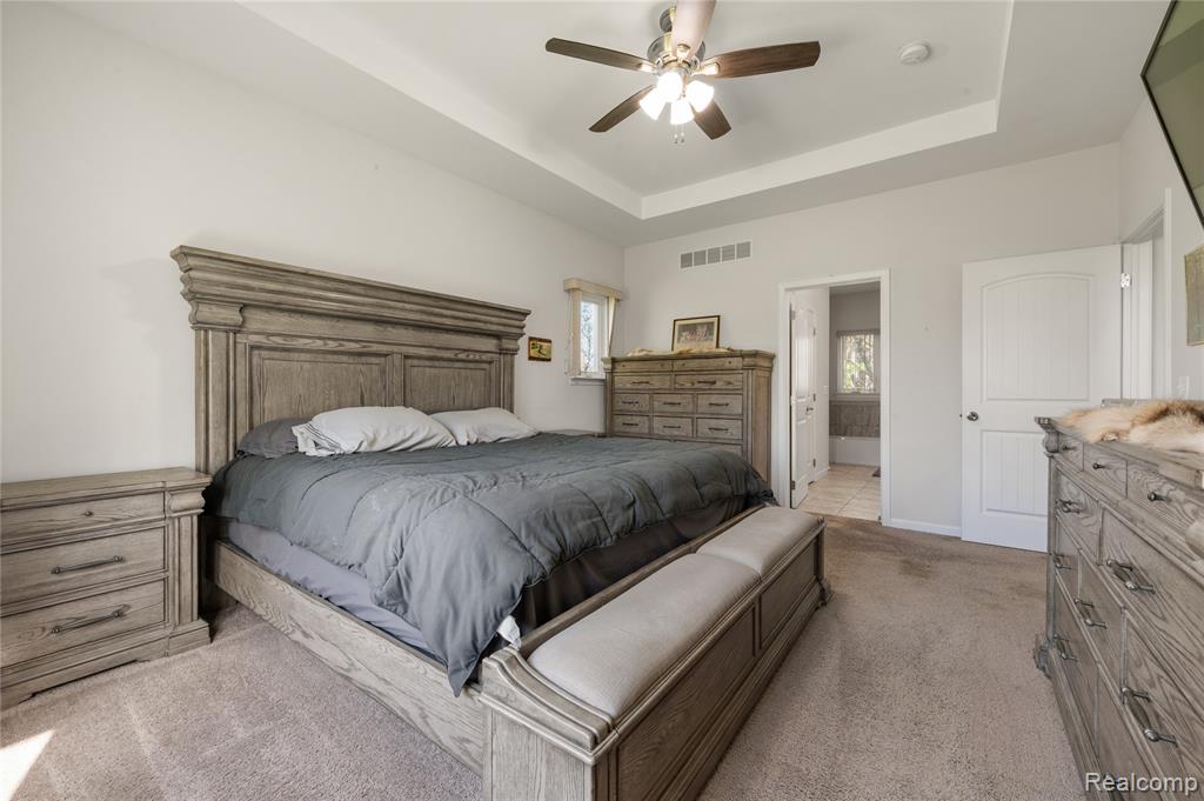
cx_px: 602
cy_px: 400
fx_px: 468
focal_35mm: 14
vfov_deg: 81.1
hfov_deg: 104.3
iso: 100
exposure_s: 1.3
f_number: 11
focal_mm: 14
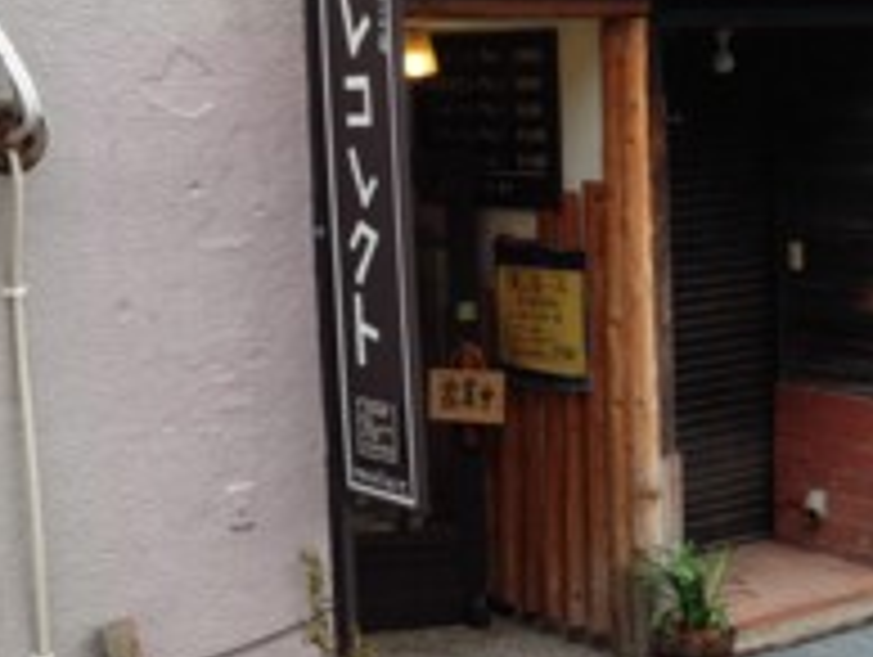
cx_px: 598
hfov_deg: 24.0
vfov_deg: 18.2
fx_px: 2045
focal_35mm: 81
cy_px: 292
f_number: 2.4
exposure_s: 1/120
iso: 80
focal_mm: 4.28
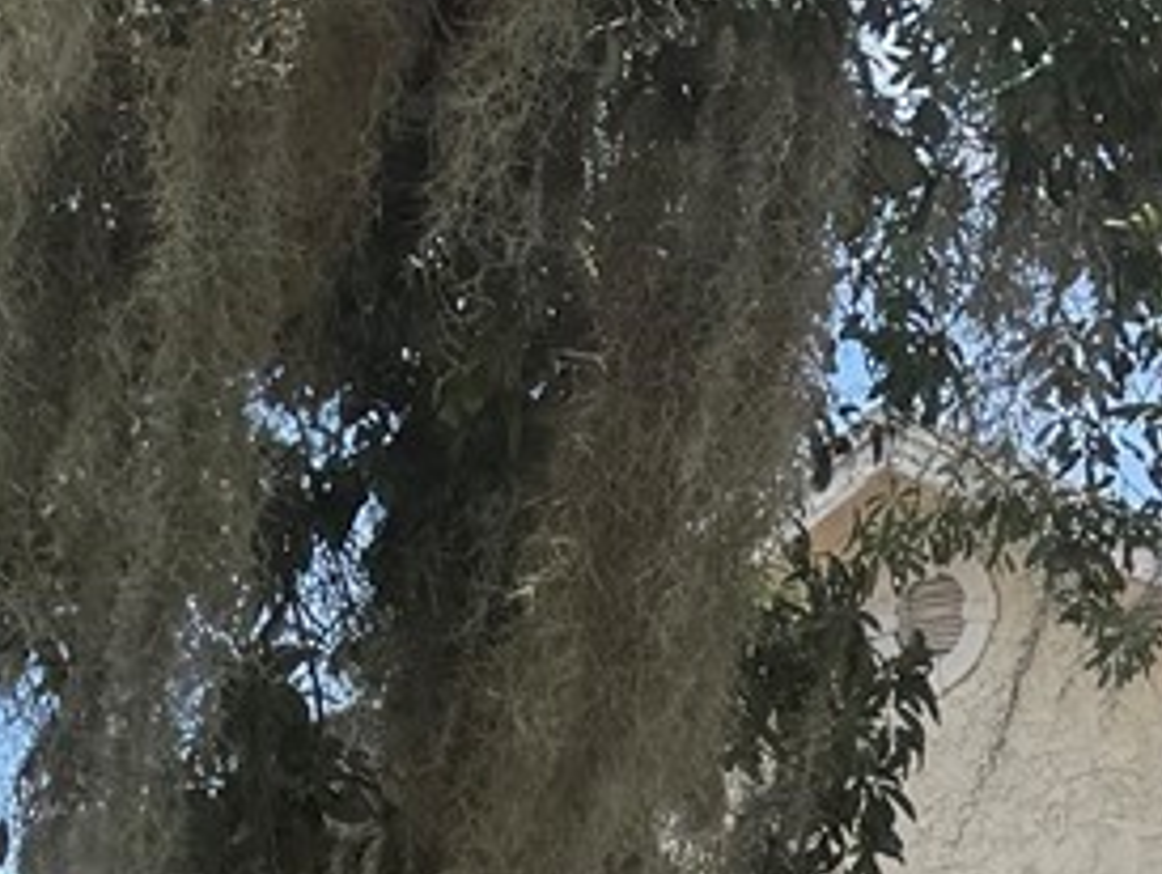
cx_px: 1370
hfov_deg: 13.7
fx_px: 4704
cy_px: 2181
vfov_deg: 9.3
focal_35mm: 140
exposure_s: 1/2041
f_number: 1.78
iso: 80
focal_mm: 6.76
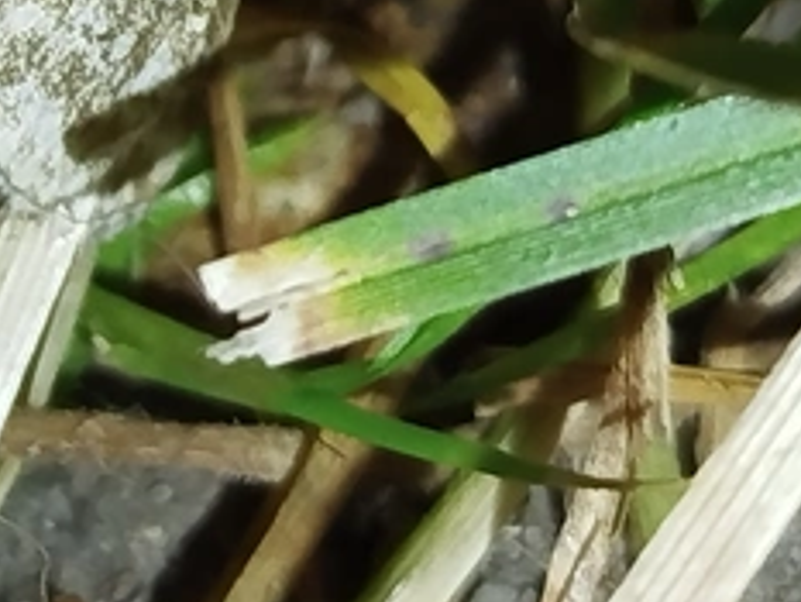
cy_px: -158
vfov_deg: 7.4
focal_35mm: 198
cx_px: 100
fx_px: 4584
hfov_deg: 9.9
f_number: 1.7
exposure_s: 1/50
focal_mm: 5.31
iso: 125
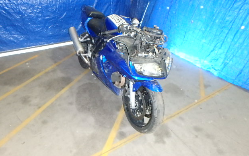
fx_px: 156
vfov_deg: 53.0
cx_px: 128
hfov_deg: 77.1
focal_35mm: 23
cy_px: 77
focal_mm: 3.7
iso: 1600
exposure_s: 1/30
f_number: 6
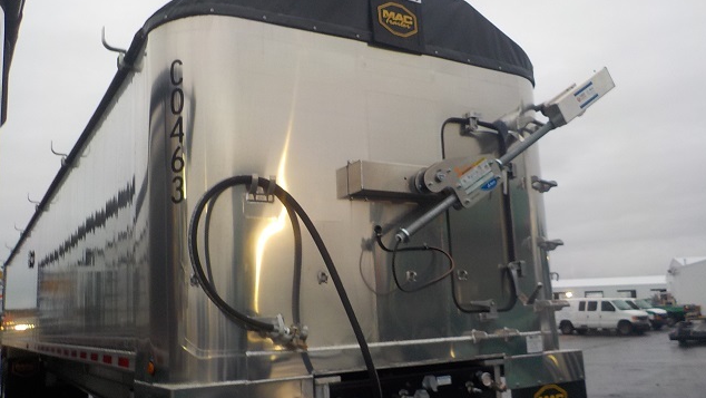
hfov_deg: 59.5
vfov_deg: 35.6
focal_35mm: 33
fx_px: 618
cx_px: 354
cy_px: 229
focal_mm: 4.1
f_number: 3.3
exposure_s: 1/30
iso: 160
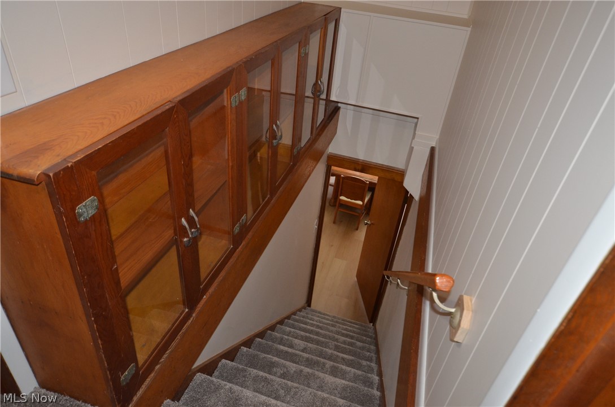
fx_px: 409
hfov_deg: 73.9
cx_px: 308
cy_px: 204
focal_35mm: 24
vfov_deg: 52.9
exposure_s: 1/60
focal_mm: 16
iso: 800
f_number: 5
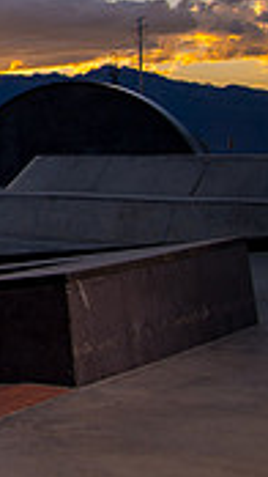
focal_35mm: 89
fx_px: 1123
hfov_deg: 11.7
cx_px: -331
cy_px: 84
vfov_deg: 23.5
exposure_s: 1/800
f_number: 4
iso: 250
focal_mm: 24
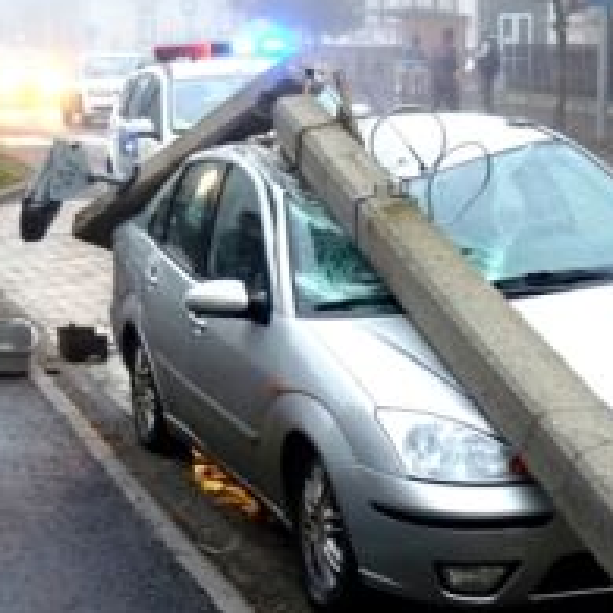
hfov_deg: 17.4
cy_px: 198
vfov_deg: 17.3
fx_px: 2003
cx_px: 255
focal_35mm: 100
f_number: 3.2
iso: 200
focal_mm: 8.7
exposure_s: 1/30
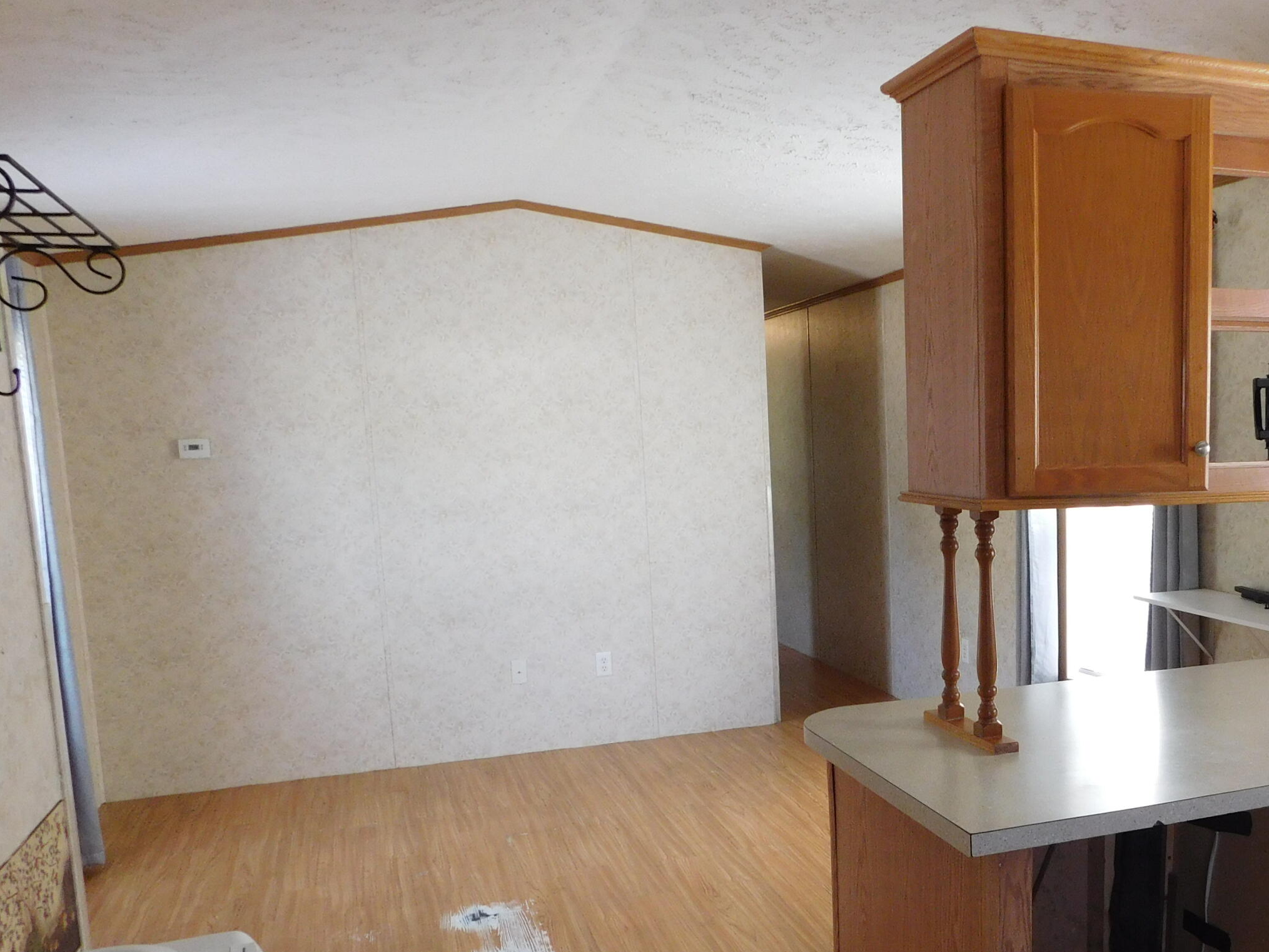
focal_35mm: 34
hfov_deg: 52.7
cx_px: 866
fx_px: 1246
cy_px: 614
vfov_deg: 41.4
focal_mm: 4
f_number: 3
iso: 220
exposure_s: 1/30
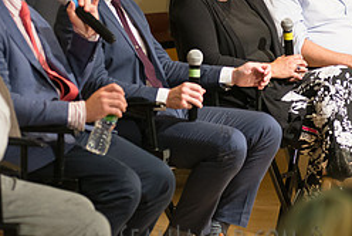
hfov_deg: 11.0
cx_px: 226
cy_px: -1
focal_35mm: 187
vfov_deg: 7.3
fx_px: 1831
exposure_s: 1/200
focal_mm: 80
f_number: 4
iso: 2500
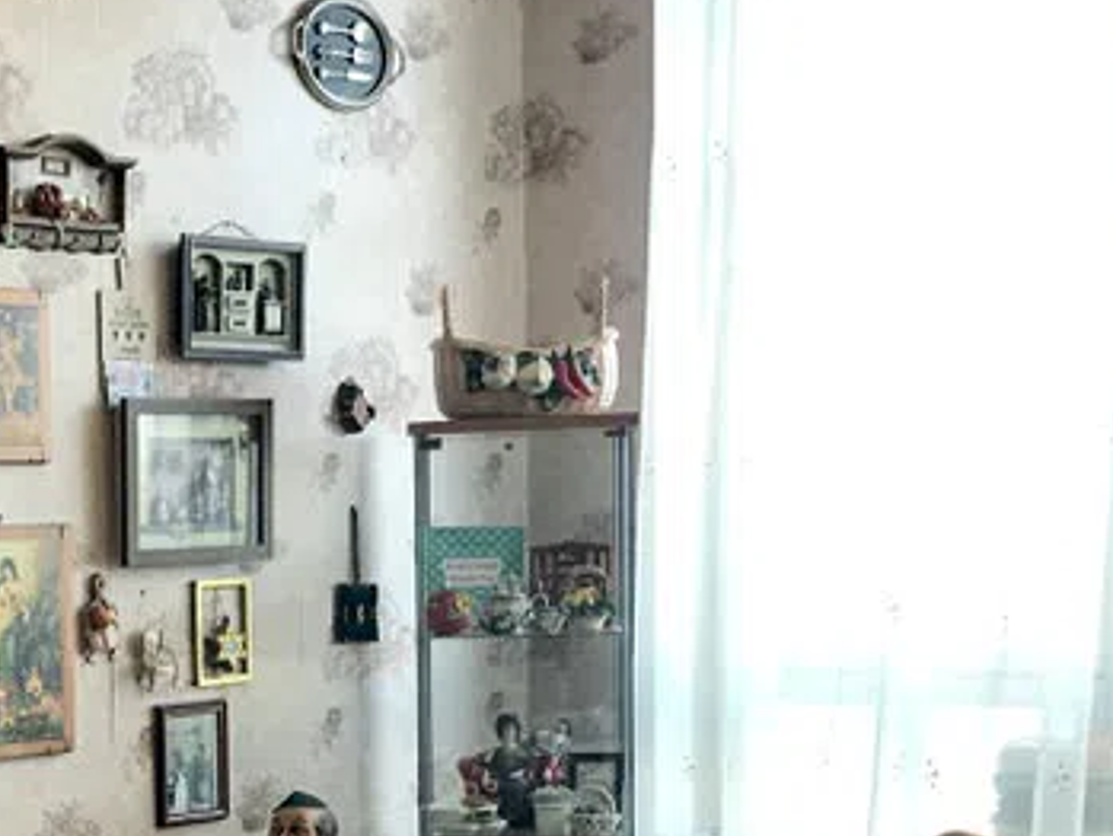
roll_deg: +1.5
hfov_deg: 24.3
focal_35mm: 77
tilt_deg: -7.2
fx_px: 2477
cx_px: 38
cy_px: 871
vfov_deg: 18.6
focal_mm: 3.99
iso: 25
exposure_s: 1/33
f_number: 1.8
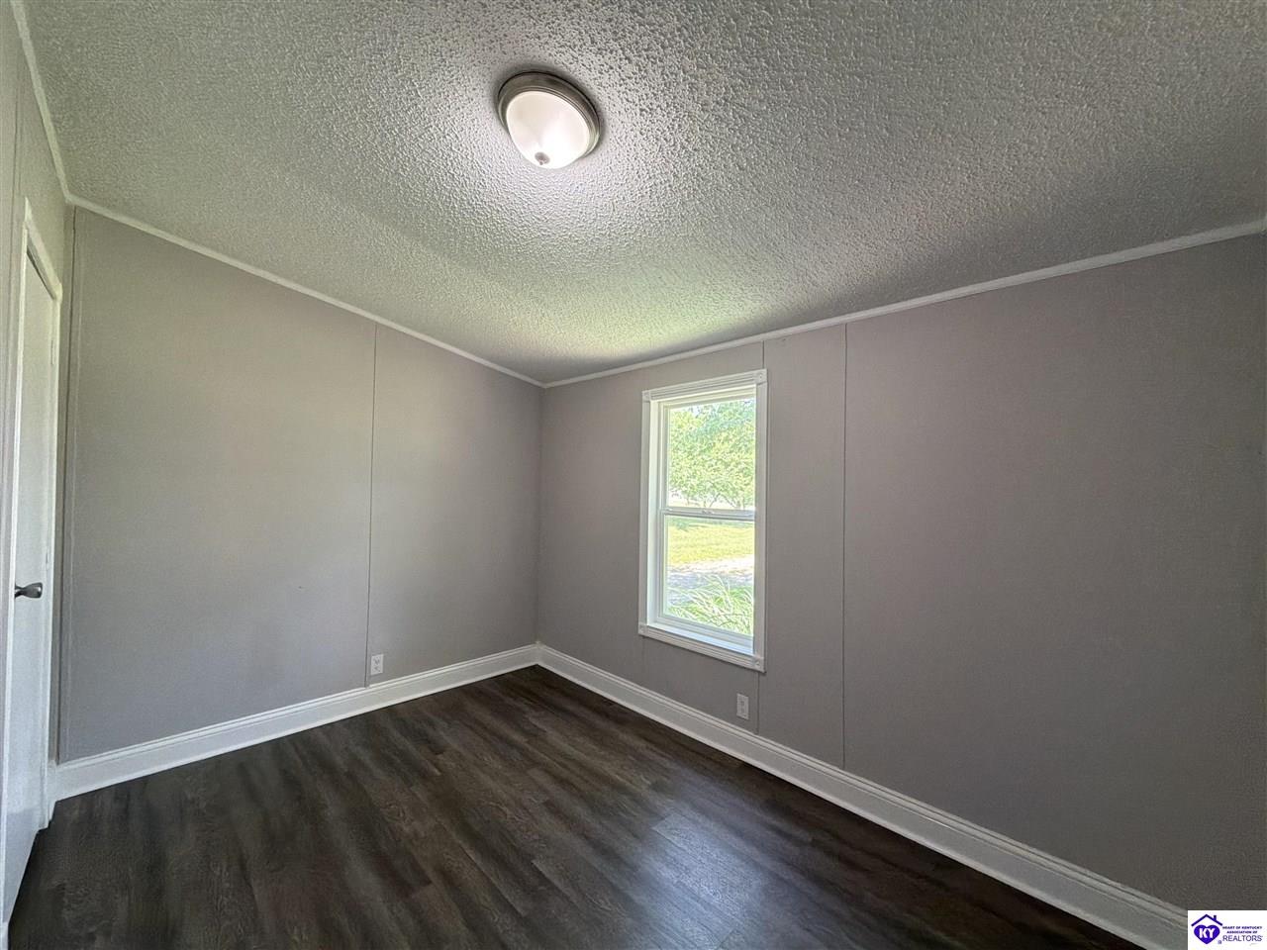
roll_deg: -0.6
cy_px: 475
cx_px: 634
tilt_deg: +0.6
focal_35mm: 14
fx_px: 512
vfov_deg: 85.7
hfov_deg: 102.1
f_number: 2.2
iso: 320
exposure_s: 1/60
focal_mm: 2.22
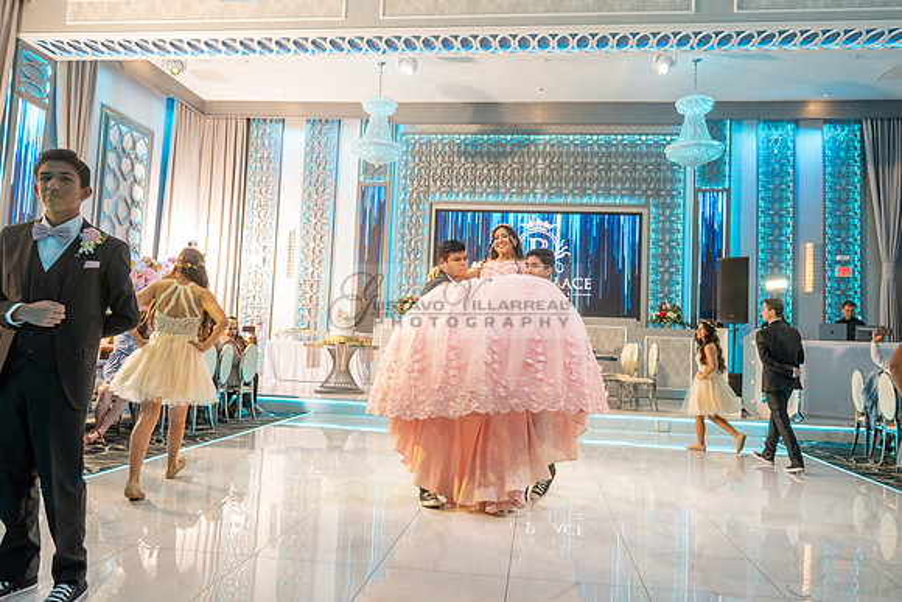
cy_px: 302
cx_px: 470
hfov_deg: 69.7
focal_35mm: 26
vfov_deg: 49.9
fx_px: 647
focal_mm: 24
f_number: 5
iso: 1000
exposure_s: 1/125
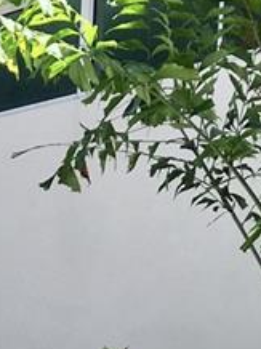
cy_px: 616
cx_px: -341
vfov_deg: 11.5
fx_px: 1612
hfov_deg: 8.5
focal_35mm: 160
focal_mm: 4.15
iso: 25
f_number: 2.2
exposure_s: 1/905
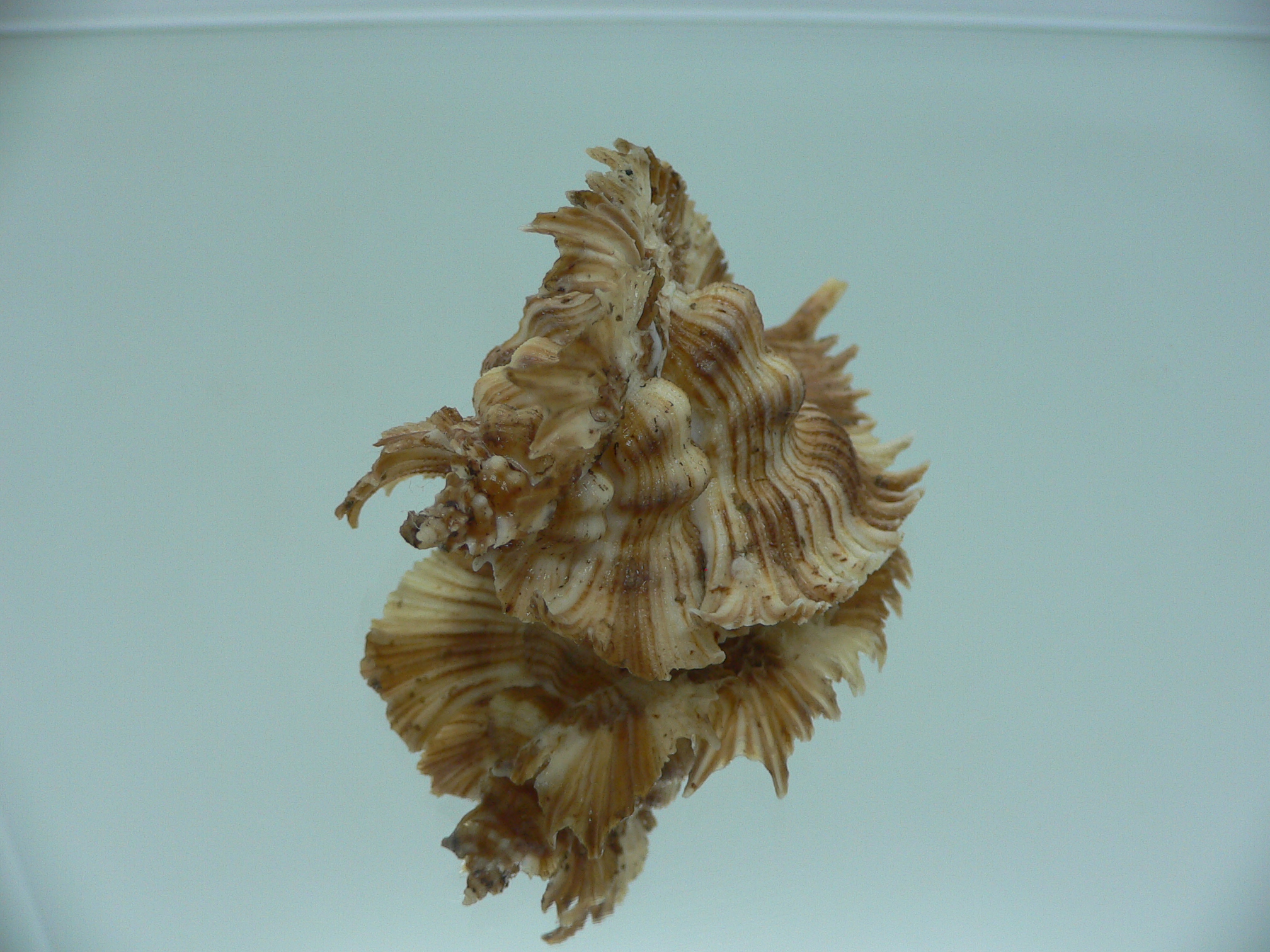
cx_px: 635
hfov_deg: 52.6
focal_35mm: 35
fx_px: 1284
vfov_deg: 40.7
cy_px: 476
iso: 80
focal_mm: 4.6
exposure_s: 1/60
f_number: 2.8
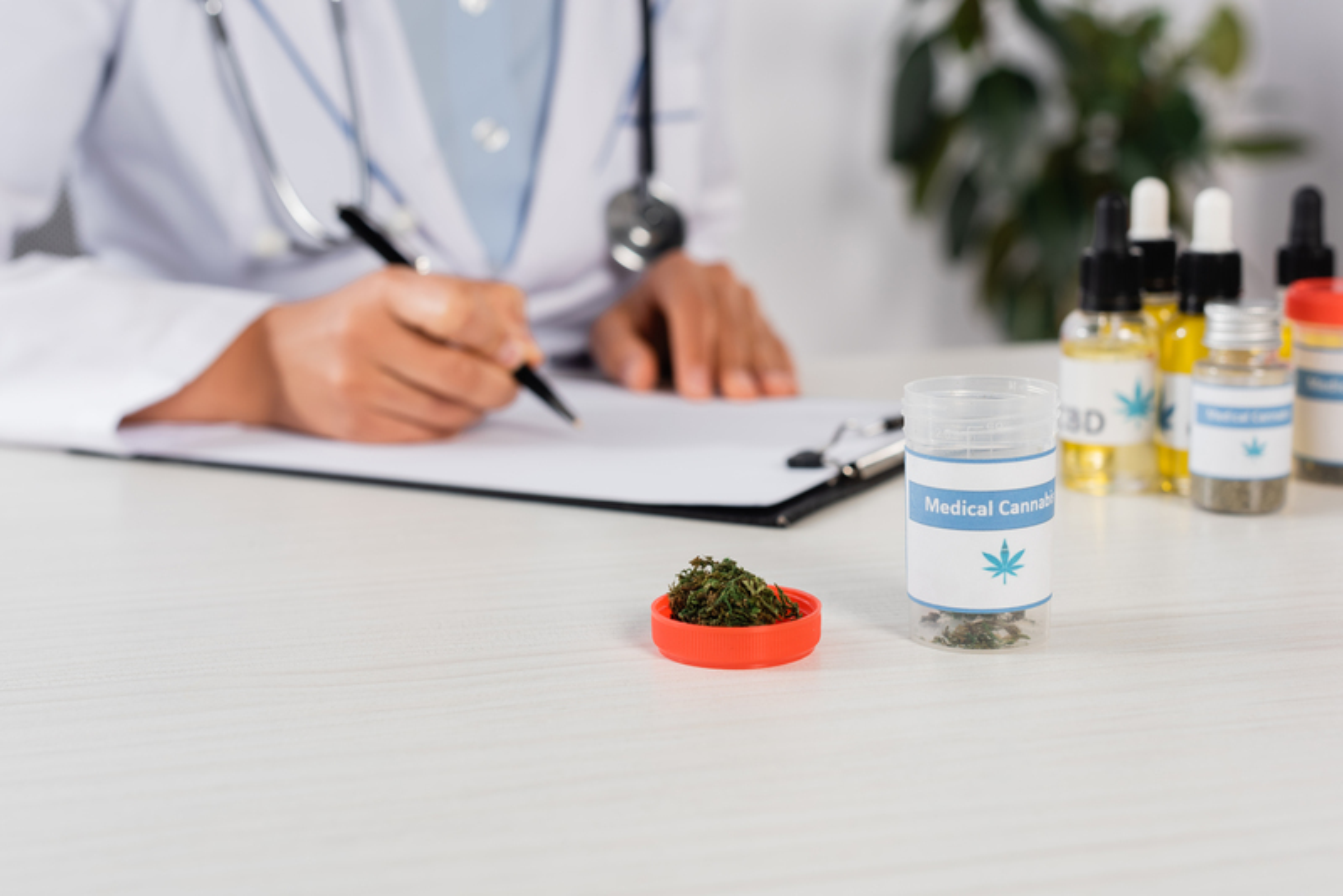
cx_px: 672
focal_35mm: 50
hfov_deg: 39.6
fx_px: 1866
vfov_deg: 27.0
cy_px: 448
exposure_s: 1/160
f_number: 5
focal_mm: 50
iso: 160
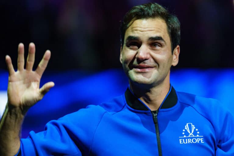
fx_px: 2600
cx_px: 117
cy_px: 78
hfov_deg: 5.2
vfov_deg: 3.4
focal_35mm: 400
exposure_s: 1/400
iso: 3200
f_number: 4
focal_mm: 400
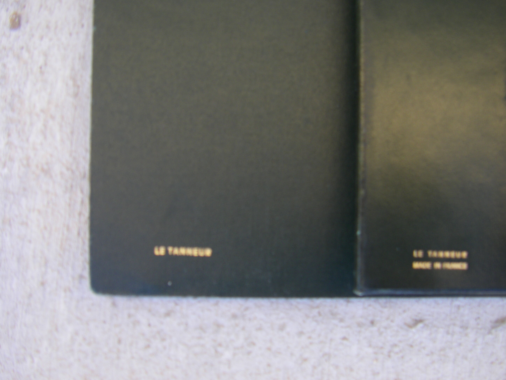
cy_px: 200
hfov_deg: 43.8
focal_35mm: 43
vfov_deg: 33.6
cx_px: 280
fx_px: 629
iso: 64
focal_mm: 6.3
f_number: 3.5
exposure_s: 1/50
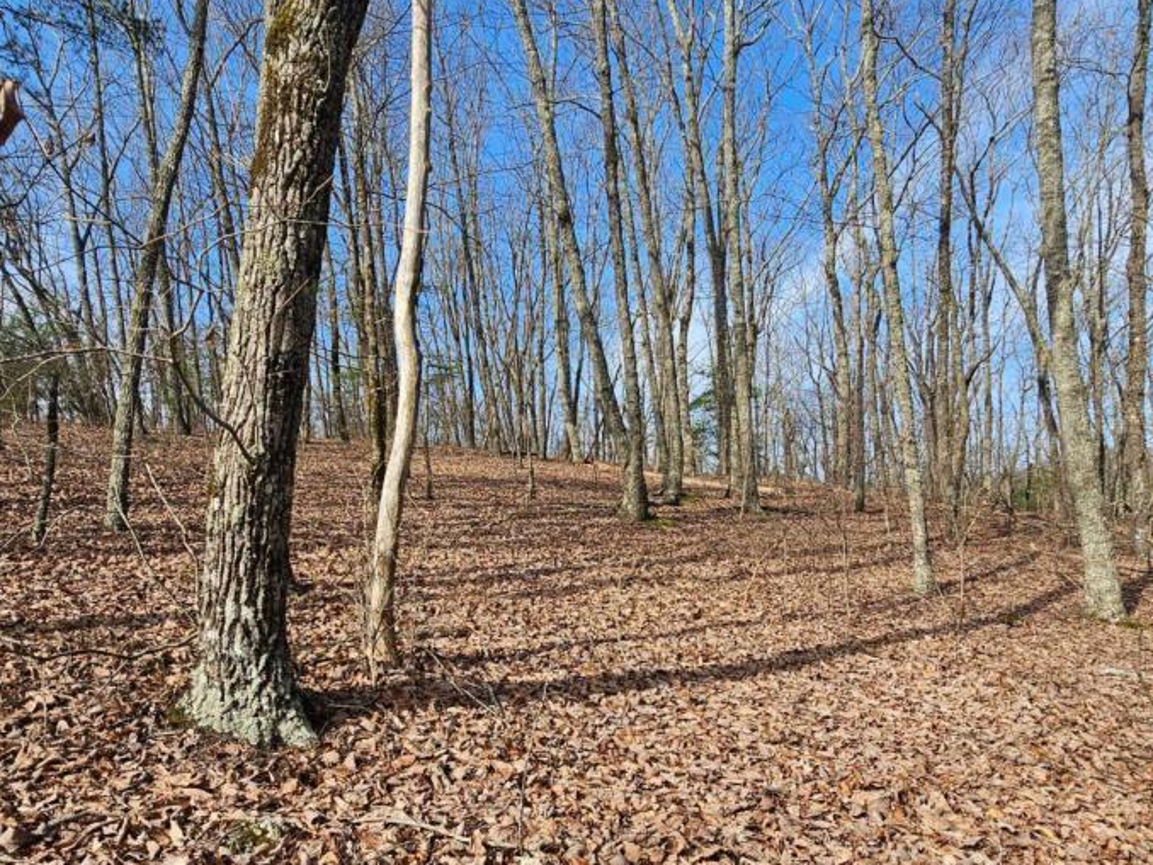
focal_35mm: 23
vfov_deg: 57.6
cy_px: 578
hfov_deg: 73.8
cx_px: 529
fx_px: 766
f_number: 2.2
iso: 50
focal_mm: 2.2
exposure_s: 1/1114
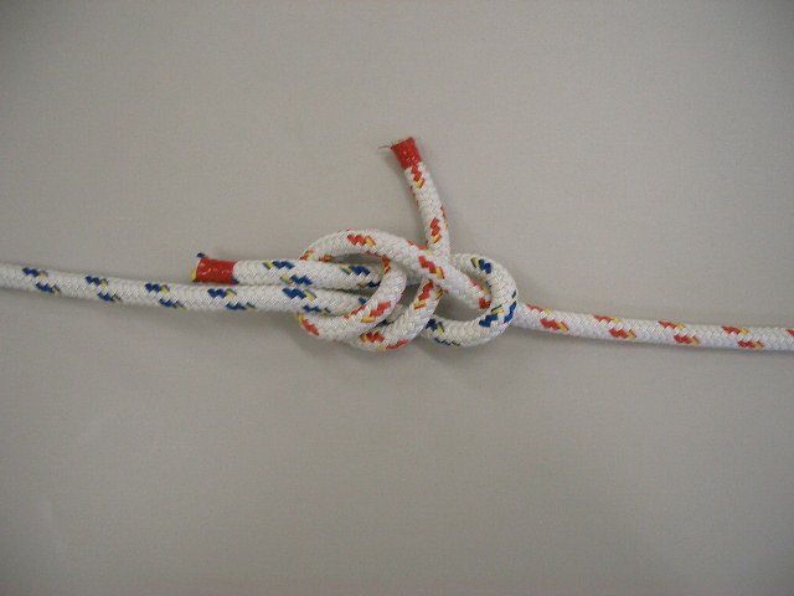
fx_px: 803
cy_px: 298
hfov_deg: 52.6
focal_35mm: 35
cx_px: 397
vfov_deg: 40.7
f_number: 2.6
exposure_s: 1/60
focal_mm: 5.8
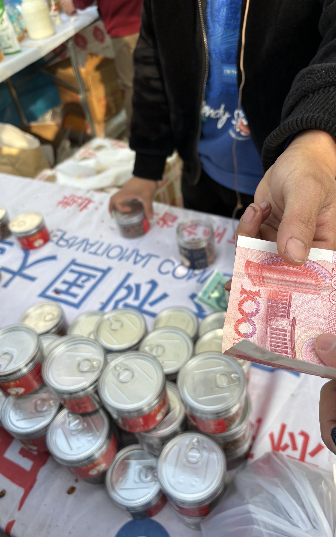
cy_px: 271
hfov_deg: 44.5
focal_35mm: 28
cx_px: 188
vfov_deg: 66.5
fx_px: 410
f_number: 1.6
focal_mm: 5.96
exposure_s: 1/675
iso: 50
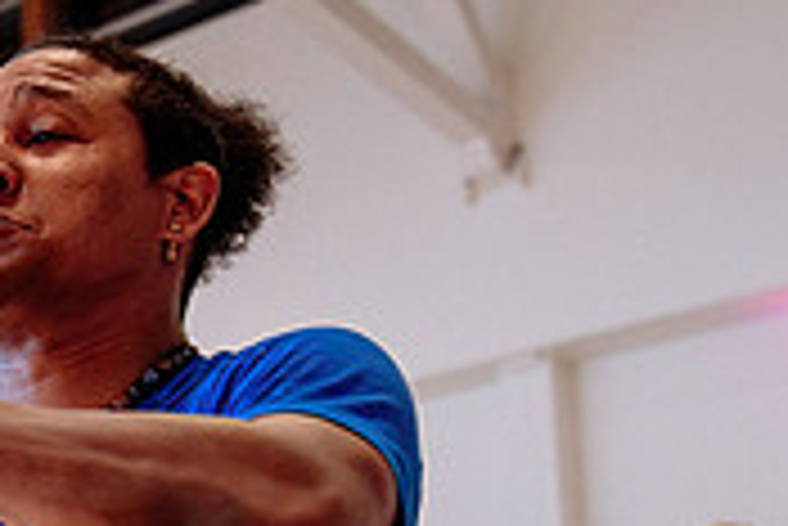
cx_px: -193
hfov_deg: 20.1
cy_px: 765
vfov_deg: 13.8
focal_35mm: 94
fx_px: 2059
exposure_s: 1/200
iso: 1600
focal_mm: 26
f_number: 2.8
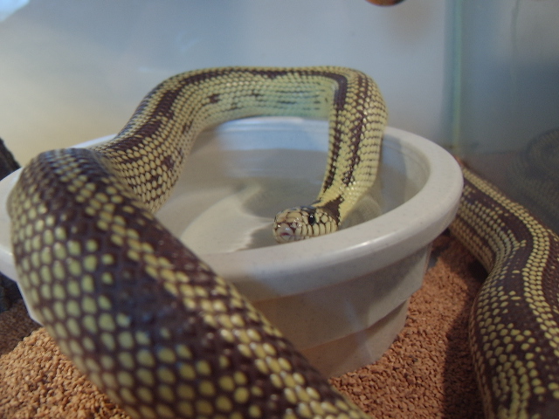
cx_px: 280
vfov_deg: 45.4
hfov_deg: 58.4
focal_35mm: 31
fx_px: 501
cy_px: 210
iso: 100
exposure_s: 1/6
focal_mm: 8.13
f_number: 2.7
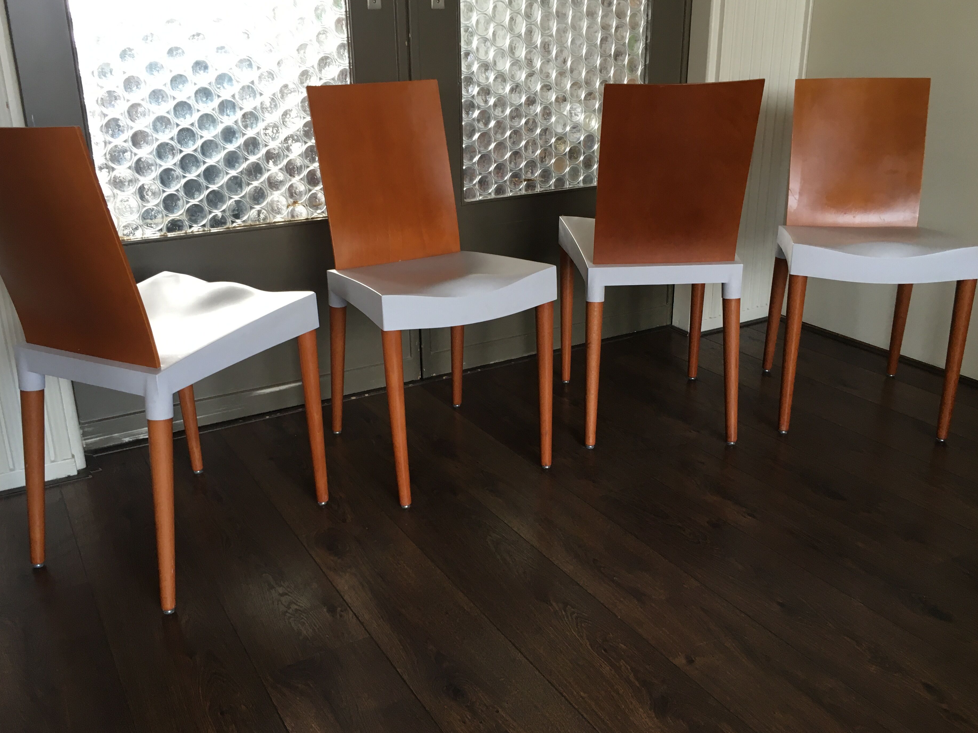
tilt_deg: -18.9
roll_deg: +0.0
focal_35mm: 32
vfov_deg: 44.2
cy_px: 351
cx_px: 475
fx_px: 904
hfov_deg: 56.8
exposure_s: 1/33
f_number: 2.2
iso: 80
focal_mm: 4.15
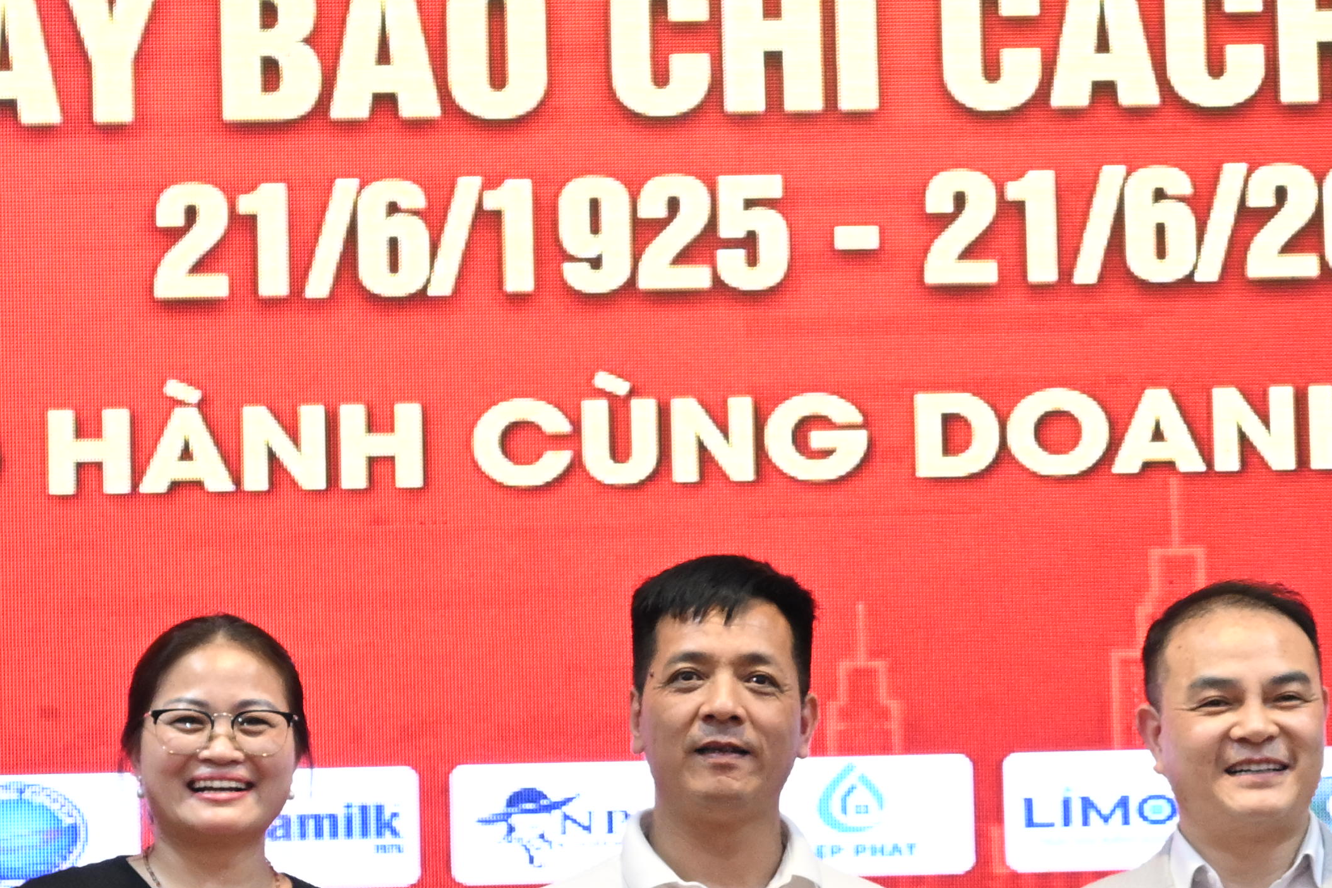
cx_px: 1141
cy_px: 867
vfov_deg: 7.3
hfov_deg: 10.9
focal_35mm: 188
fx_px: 6955
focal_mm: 48
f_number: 5.6
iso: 1600
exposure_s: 1/100
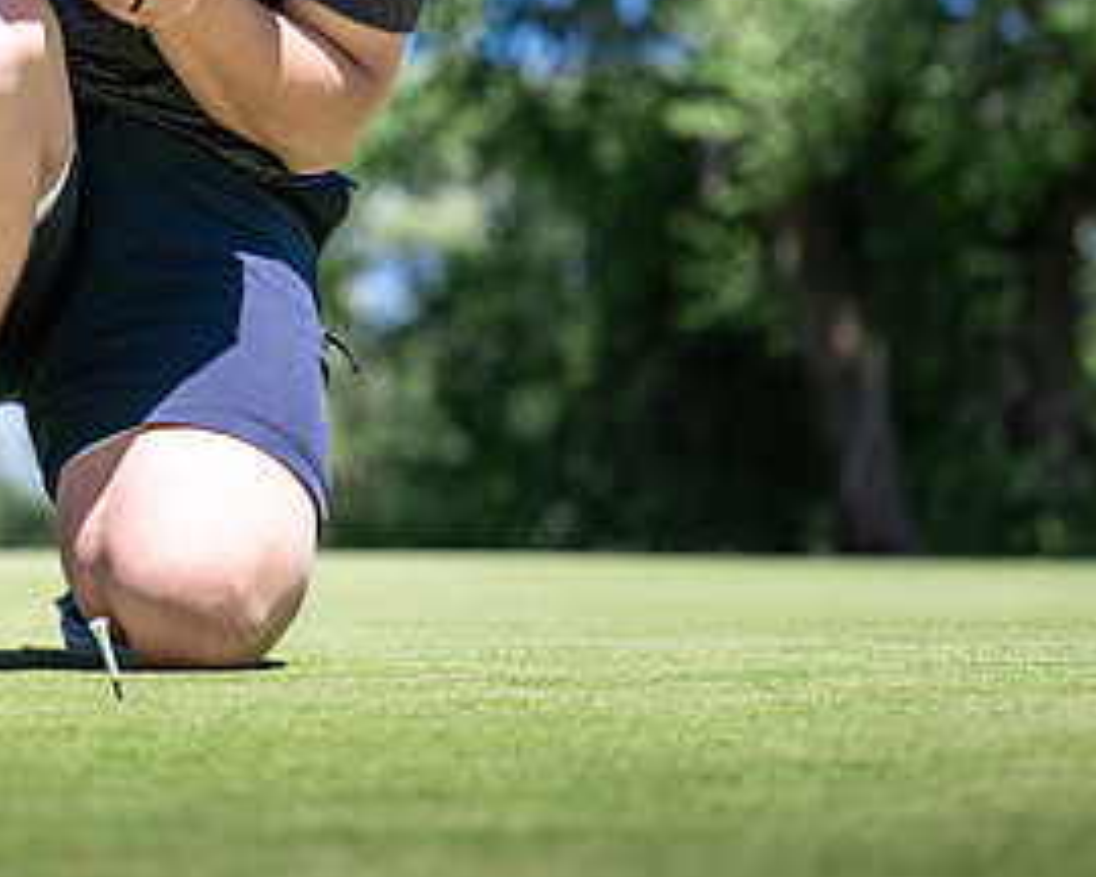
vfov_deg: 8.5
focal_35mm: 181
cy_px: -26
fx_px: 5871
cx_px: 87
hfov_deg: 10.6
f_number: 2.8
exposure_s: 1/3200
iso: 250
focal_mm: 70
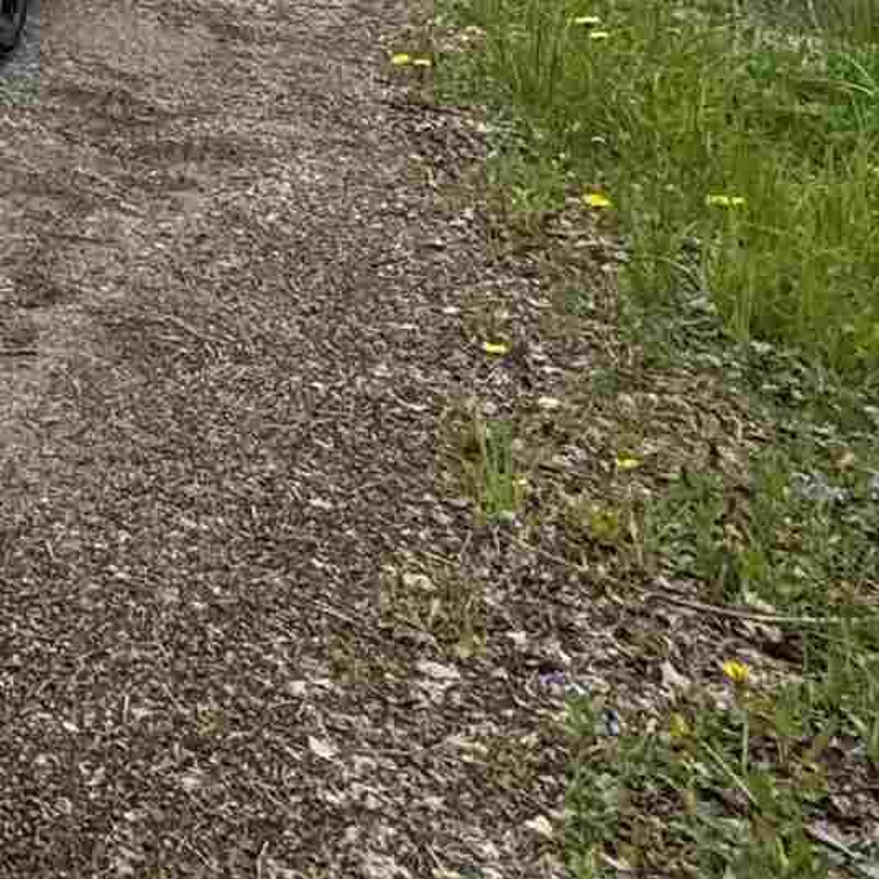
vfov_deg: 19.7
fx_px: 2040
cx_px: -749
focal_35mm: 71
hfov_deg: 18.4
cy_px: -578
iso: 40
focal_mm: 2.22
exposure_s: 1/561
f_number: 2.2
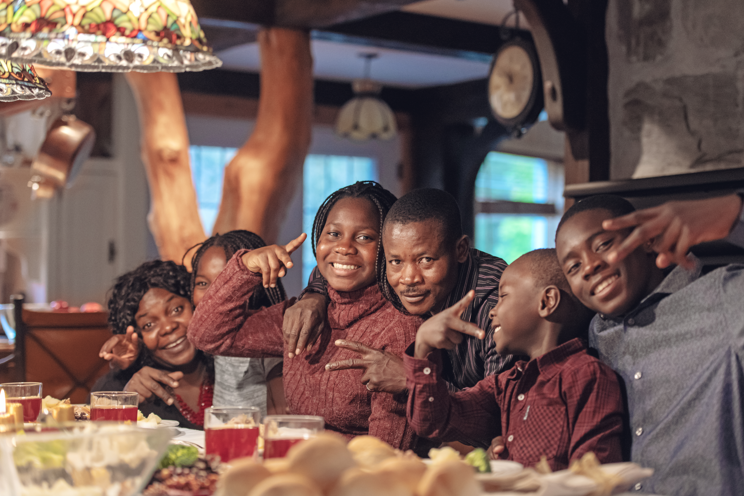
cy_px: 259
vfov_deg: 18.4
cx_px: 386
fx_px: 1529
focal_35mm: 74
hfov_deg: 27.3
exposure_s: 1/160
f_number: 2.8
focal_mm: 70
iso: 2500
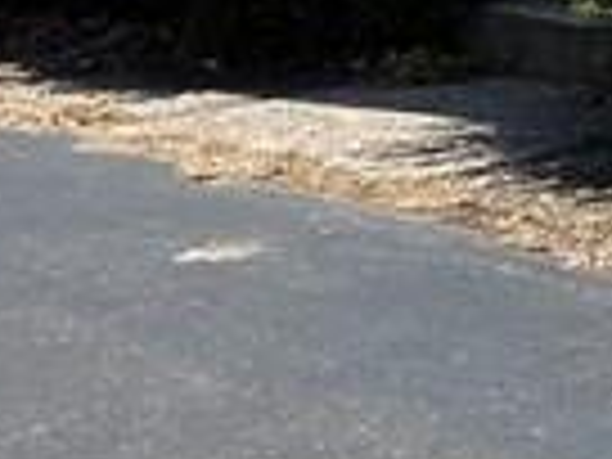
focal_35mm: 196
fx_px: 3465
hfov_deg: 8.7
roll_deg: +0.8
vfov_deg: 7.1
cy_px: -630
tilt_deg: -0.3
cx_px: 1728
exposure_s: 1/2183
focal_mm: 4.25
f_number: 1.8
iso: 32
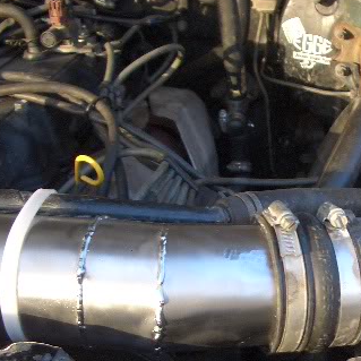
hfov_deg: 27.1
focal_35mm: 62
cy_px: 235
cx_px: 295
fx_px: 732
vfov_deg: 27.6
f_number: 2.6
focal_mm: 5.8
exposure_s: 1/100
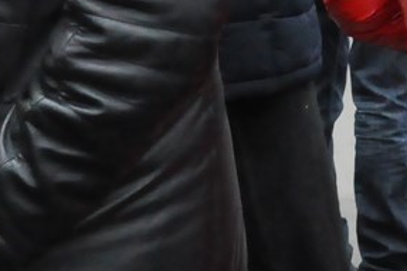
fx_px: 1774
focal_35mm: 157
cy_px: -114
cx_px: 233
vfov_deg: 8.6
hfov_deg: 13.1
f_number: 8
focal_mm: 26
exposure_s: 1/250
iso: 3200
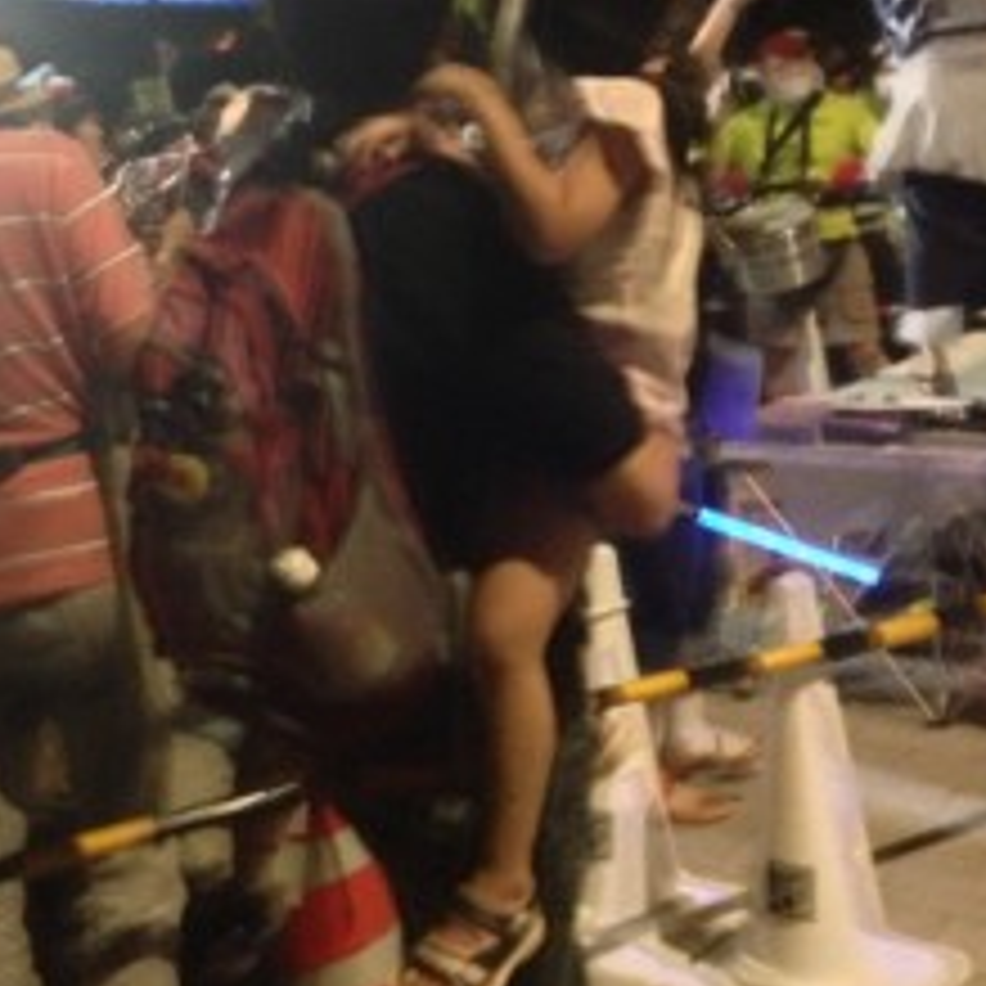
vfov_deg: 28.2
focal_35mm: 60
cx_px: 320
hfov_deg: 28.4
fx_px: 1934
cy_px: 252
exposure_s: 1/15
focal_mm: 4.13
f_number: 2.4
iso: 800
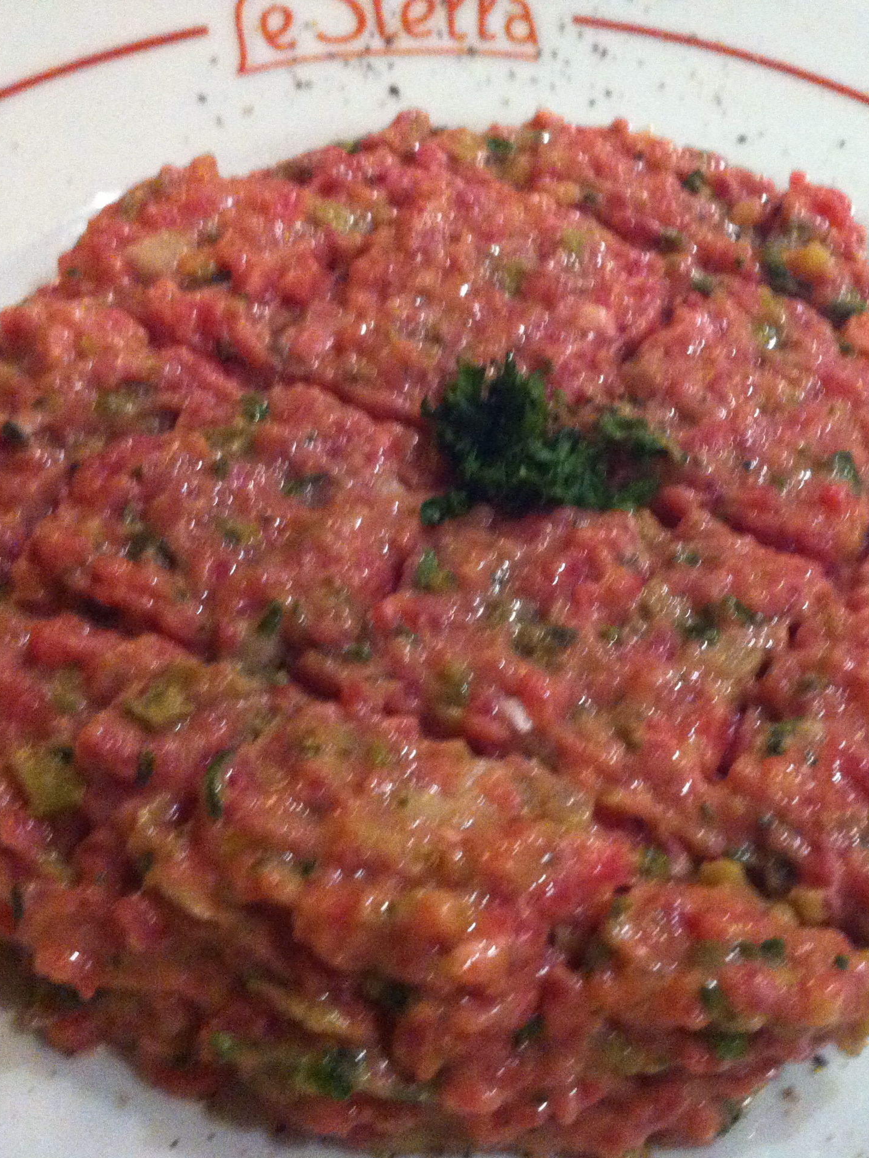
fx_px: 1573
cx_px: 569
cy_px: 581
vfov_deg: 40.4
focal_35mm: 47
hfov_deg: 30.7
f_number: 2.8
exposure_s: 1/15
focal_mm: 3.85
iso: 640
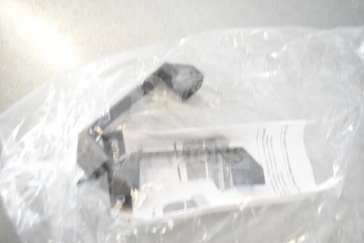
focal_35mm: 27
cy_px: 122
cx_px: 182
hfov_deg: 67.4
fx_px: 273
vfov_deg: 48.0
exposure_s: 1/80
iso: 1600
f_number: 4
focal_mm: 18
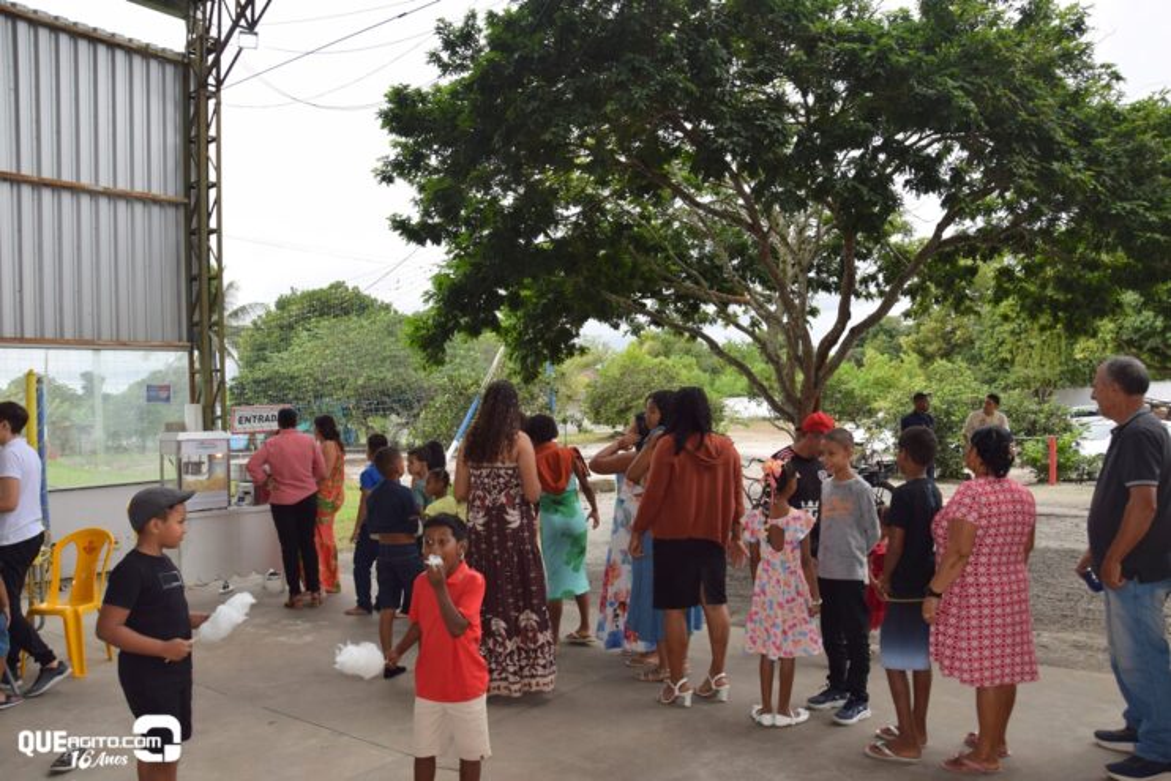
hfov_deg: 67.4
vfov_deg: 47.9
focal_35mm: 27
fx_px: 878
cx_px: 586
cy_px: 390
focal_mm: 18
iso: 100
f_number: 6.3
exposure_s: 1/160
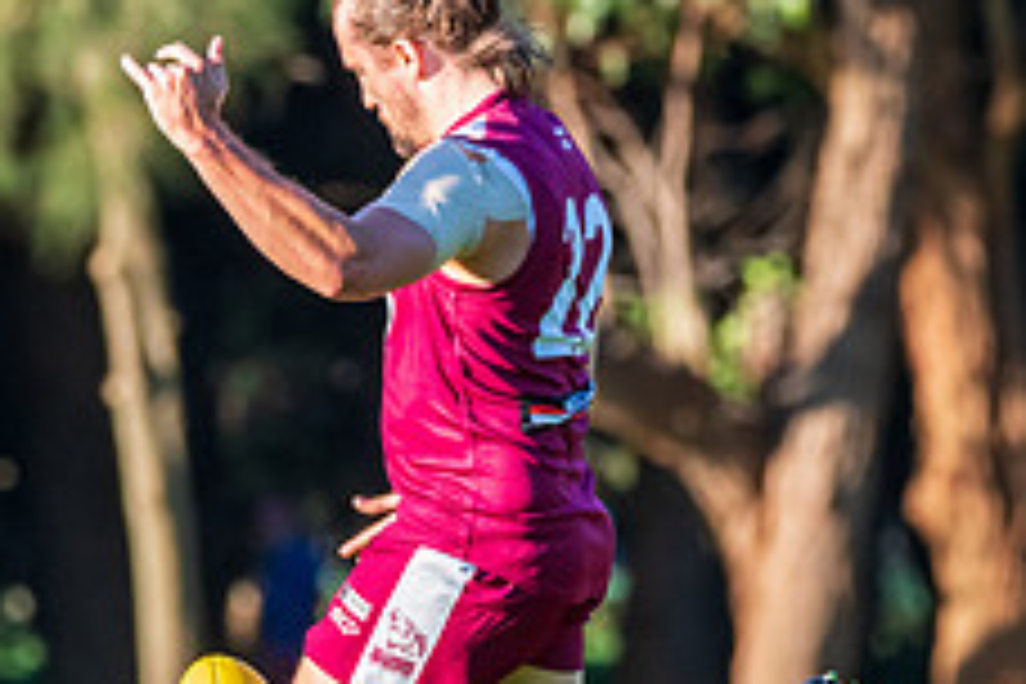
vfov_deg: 1.5
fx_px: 26332
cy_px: 613
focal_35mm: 924
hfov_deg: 2.2
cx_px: 250
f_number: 6.3
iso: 1000
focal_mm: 320
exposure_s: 1/1600
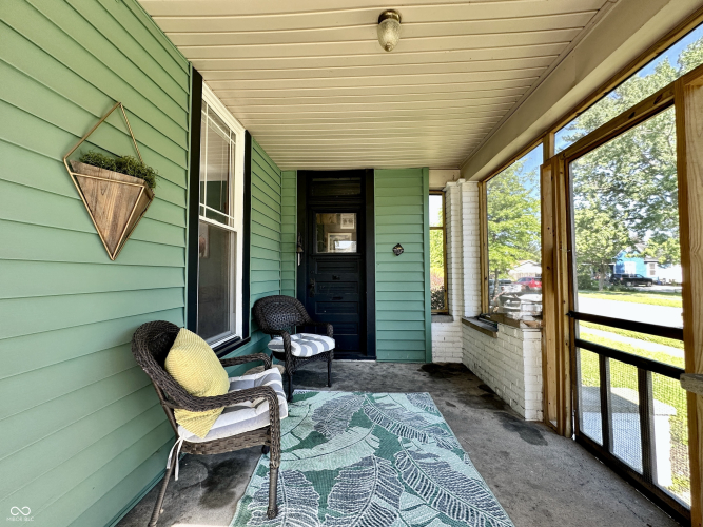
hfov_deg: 102.1
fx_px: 284
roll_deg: -0.5
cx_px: 352
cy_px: 264
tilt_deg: +2.6
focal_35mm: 14
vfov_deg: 85.7
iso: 125
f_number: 2.2
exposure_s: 1/99
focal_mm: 2.22
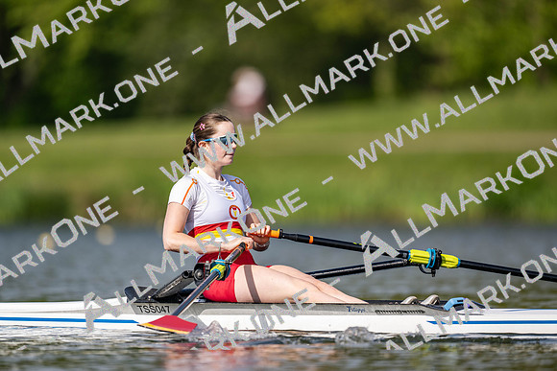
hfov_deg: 3.4
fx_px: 9285
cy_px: 186
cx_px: 278
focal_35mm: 600
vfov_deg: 2.3
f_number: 4
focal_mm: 600
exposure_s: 1/2500
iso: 220
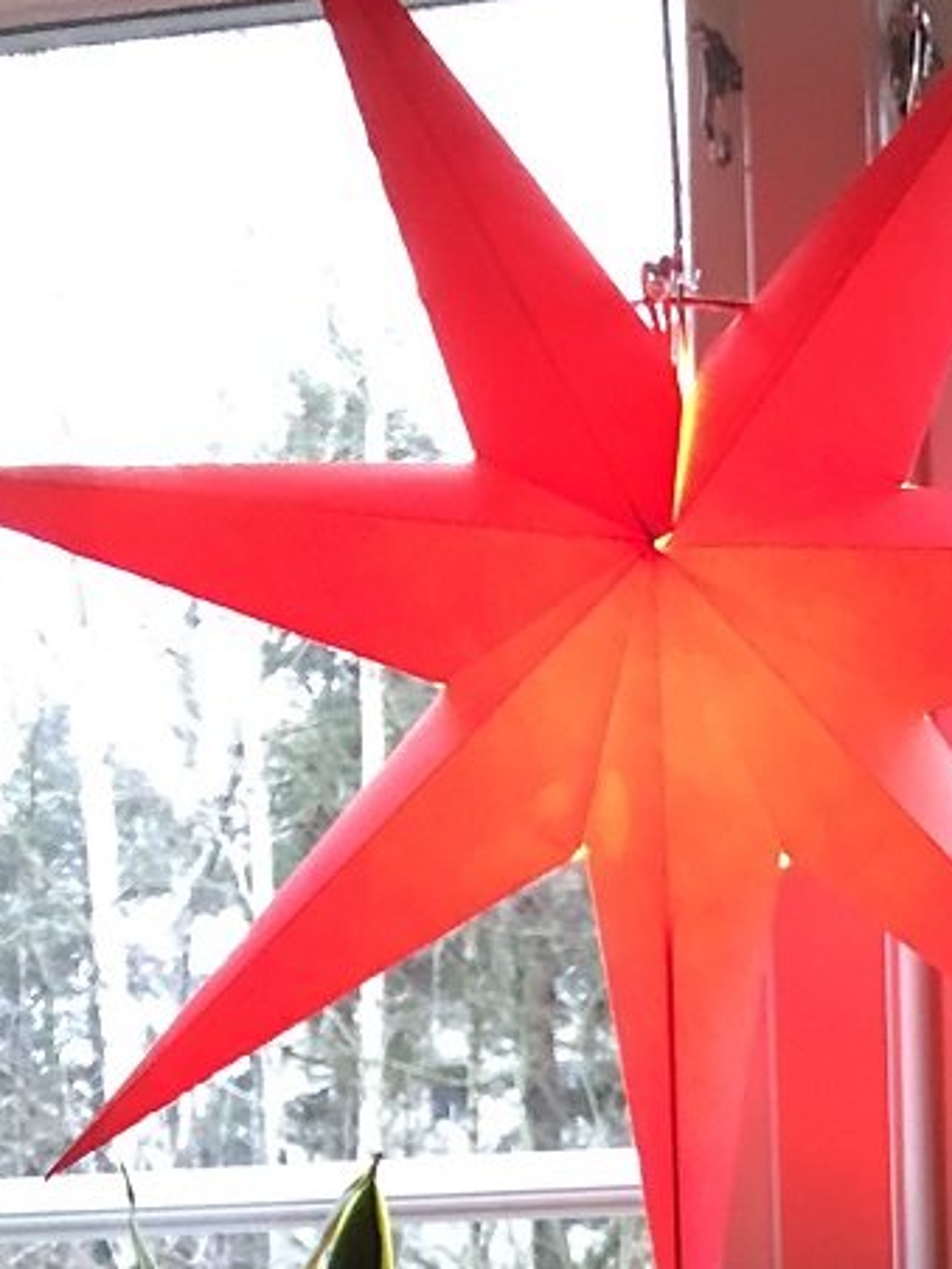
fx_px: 3667
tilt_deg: -6.0
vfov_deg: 16.6
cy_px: 2242
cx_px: 1410
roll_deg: +1.7
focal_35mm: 100
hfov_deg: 13.9
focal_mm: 3.99
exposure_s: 1/17
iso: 80
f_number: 1.8
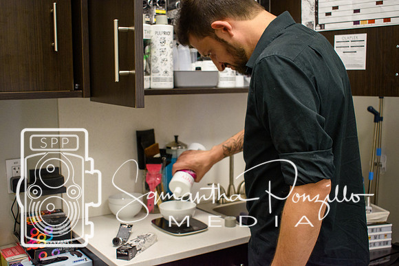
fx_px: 466
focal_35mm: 42
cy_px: 133
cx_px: 200
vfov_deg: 31.9
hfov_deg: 46.4
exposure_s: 1/60
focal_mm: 28
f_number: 4.2
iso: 1400
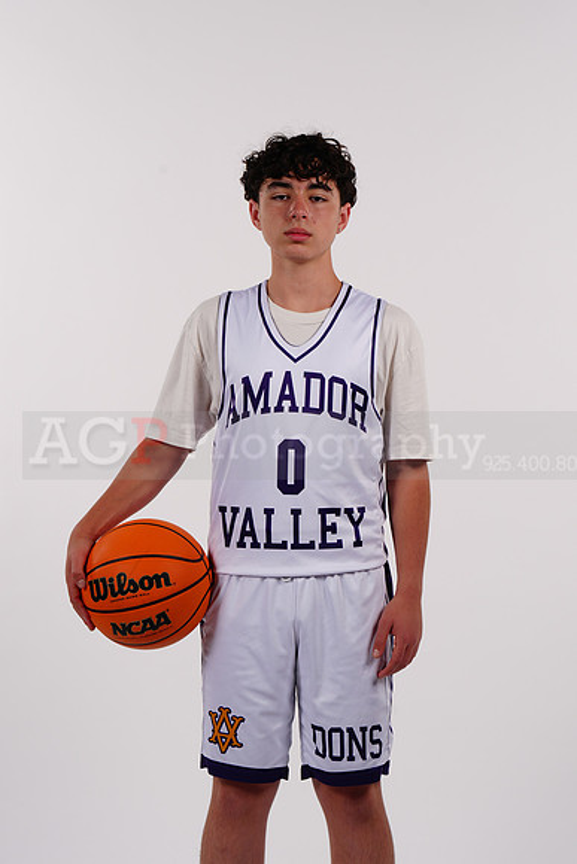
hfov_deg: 9.5
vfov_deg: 14.2
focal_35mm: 145
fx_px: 3484
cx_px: 288
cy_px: 432
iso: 200
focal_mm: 145
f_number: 10
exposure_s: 1/500
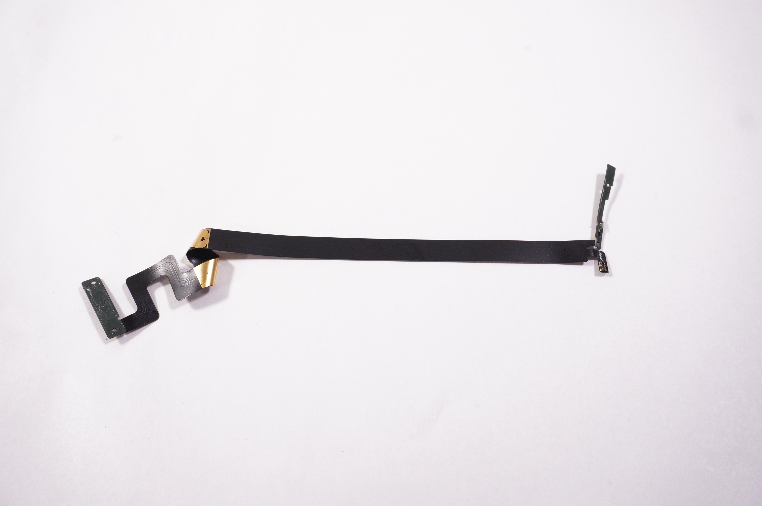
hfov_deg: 53.2
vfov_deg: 36.8
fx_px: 761
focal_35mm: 36
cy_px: 253
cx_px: 381
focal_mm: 24
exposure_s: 1/200
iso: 800
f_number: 5.6
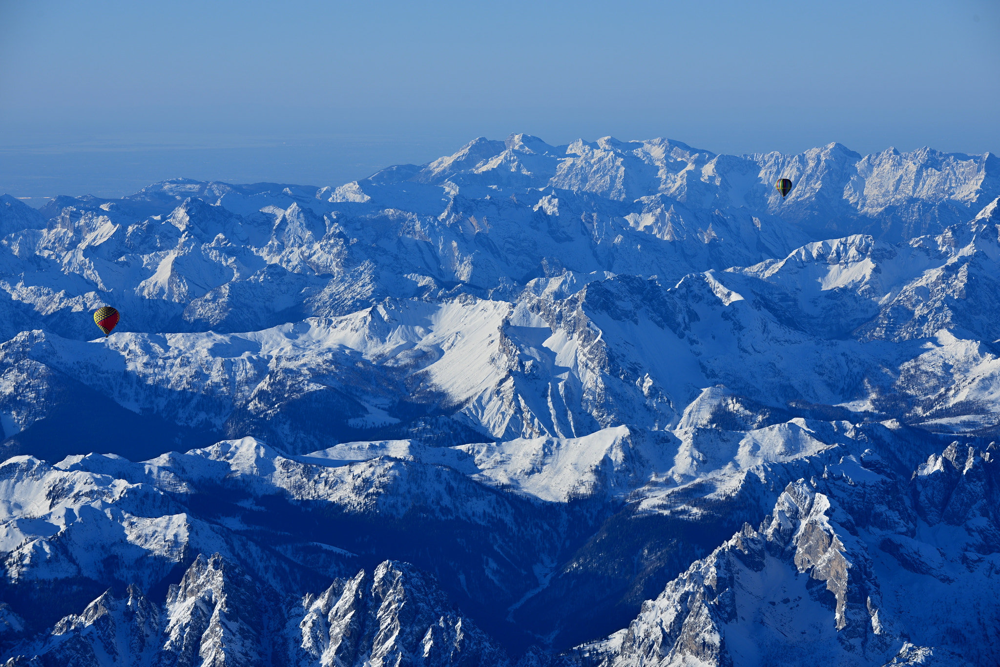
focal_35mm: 140
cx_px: 500
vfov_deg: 9.8
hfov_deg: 14.6
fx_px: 3890
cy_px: 334
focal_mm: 140
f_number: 9
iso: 125
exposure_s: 1/320
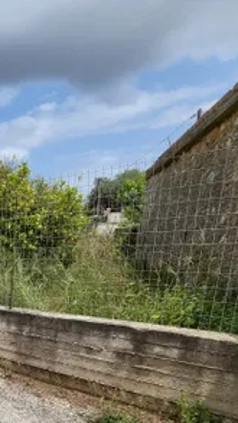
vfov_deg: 62.1
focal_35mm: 29
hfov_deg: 28.5
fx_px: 325
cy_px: 320
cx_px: -107
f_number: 2.2
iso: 32
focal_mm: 1.74
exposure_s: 1/1453
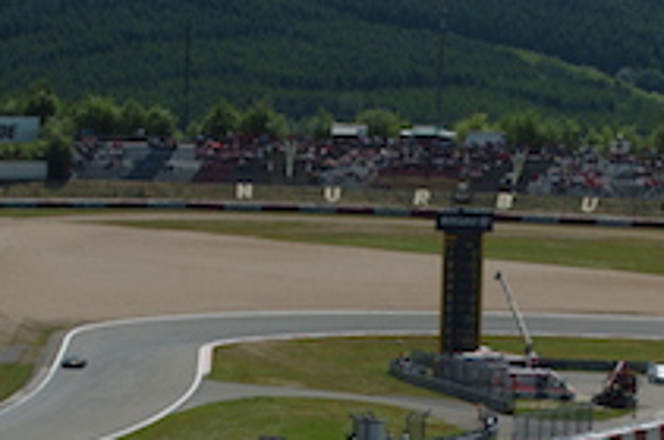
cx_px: 437
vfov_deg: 5.1
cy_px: 421
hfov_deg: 7.8
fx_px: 4899
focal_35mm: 266
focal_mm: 78
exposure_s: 1/2000
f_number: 5.6
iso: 200
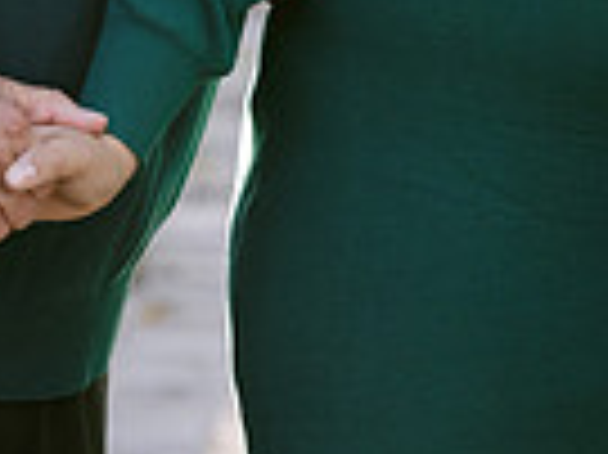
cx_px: 549
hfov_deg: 5.6
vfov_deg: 4.2
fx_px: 6177
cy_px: -375
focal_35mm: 352
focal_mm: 85
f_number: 2.8
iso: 400
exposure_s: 1/800
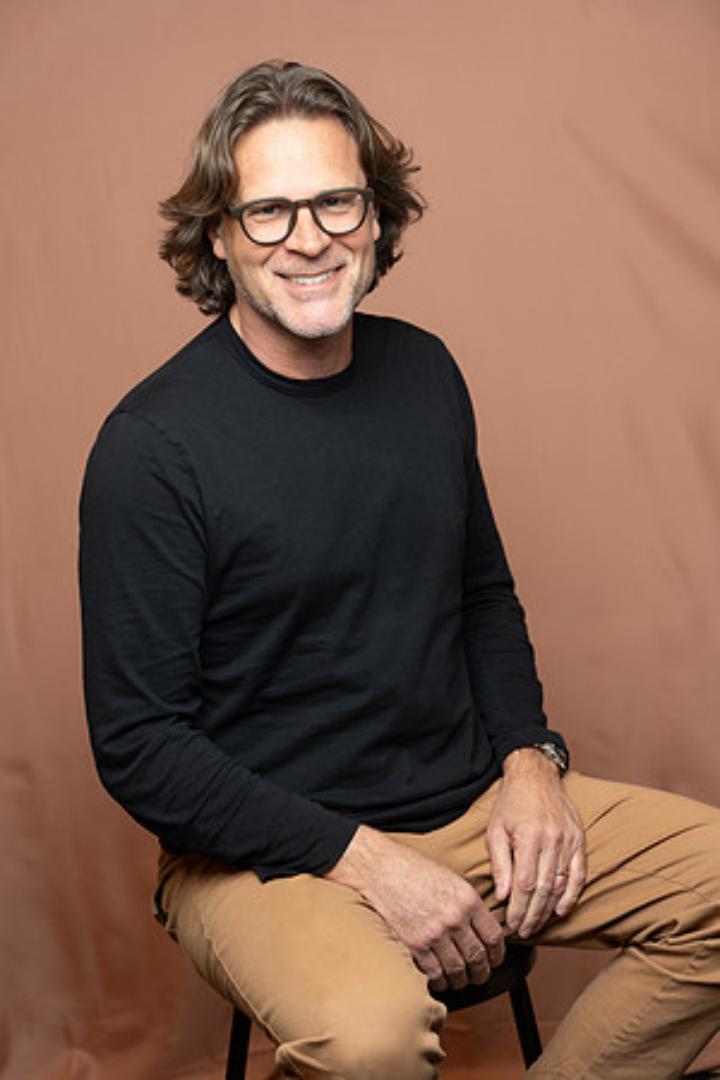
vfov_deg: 32.9
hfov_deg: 22.3
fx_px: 1830
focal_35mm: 61
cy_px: 540
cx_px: 360
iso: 320
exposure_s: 1/160
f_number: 4
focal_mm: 61
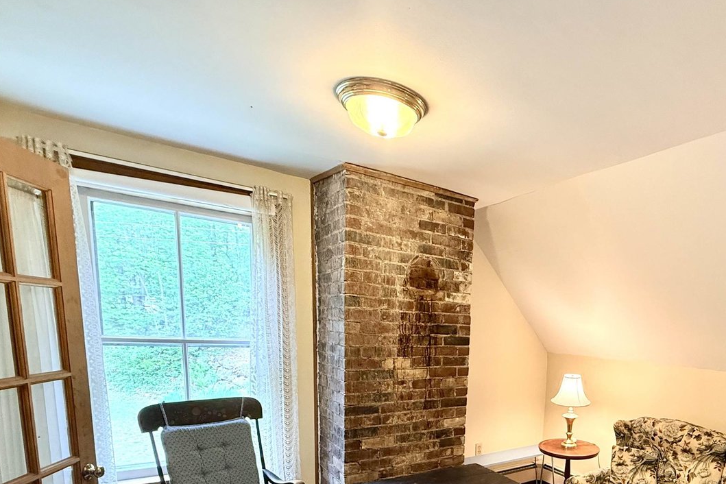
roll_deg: -2.9
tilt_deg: -8.1
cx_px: 518
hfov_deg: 74.6
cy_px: 391
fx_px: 444
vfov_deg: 53.2
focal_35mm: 22
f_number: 2.2
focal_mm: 2.22
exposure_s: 1/60
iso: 320
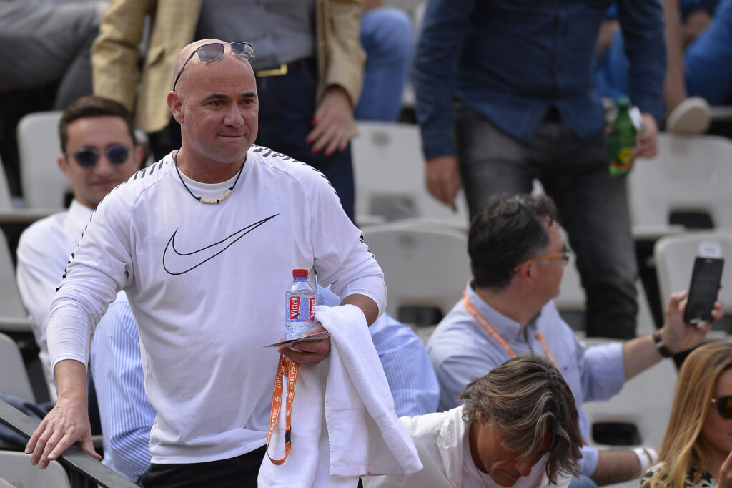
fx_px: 8130
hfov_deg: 5.2
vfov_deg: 3.4
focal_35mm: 400
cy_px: 244
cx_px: 366
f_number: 4
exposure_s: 1/2500
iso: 320
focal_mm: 400
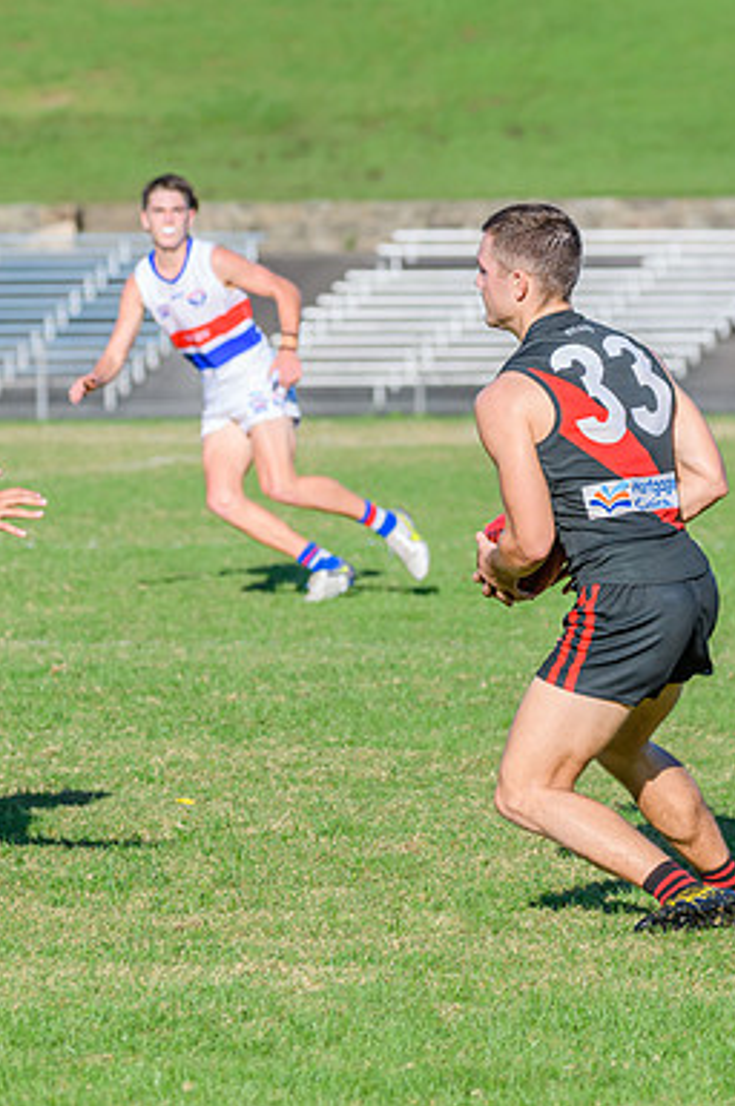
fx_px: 10891
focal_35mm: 355
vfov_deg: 5.8
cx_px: 433
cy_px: 575
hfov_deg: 3.9
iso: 800
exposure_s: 1/2000
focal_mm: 210
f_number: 7.1
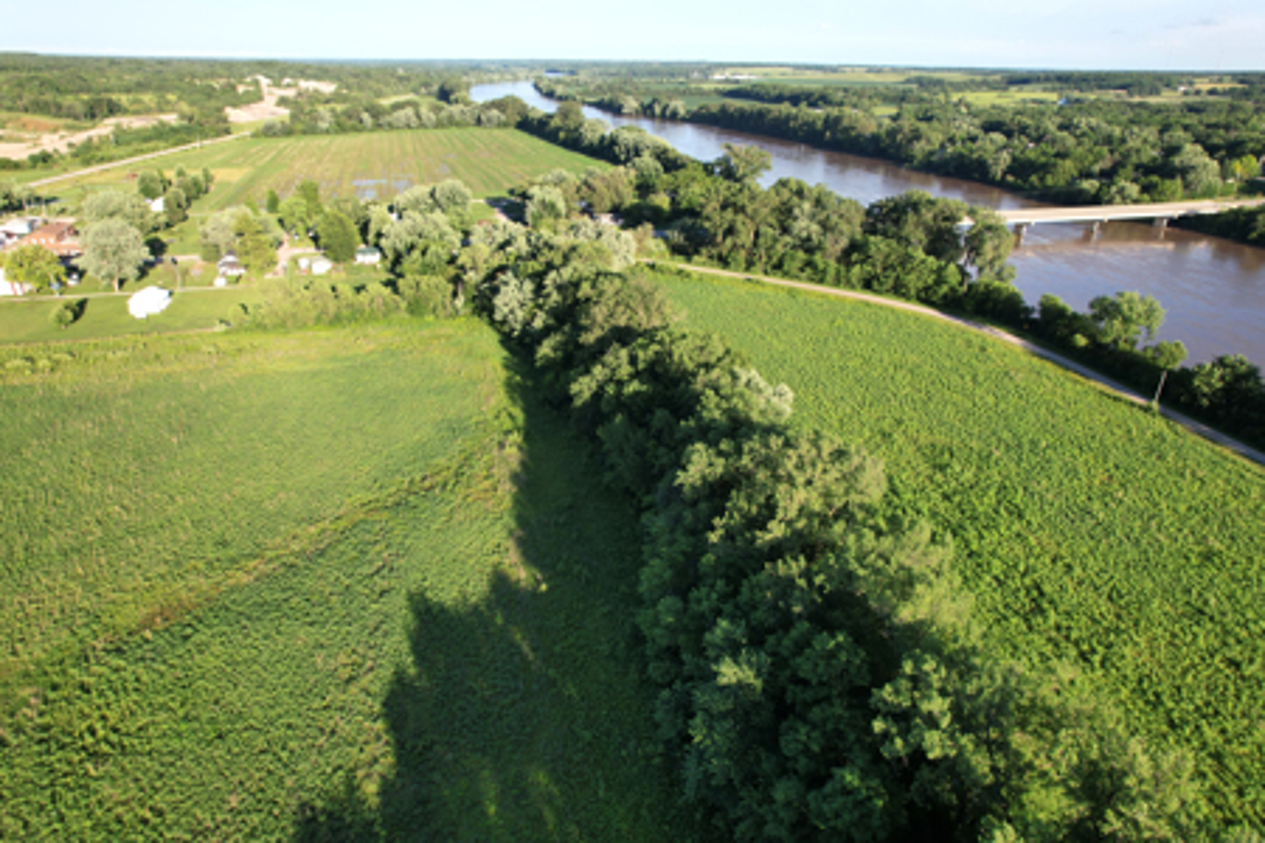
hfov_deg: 78.6
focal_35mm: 22
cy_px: 422
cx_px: 632
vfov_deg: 57.2
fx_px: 773
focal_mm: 8.38
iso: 110
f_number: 2.8
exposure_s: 1/1000
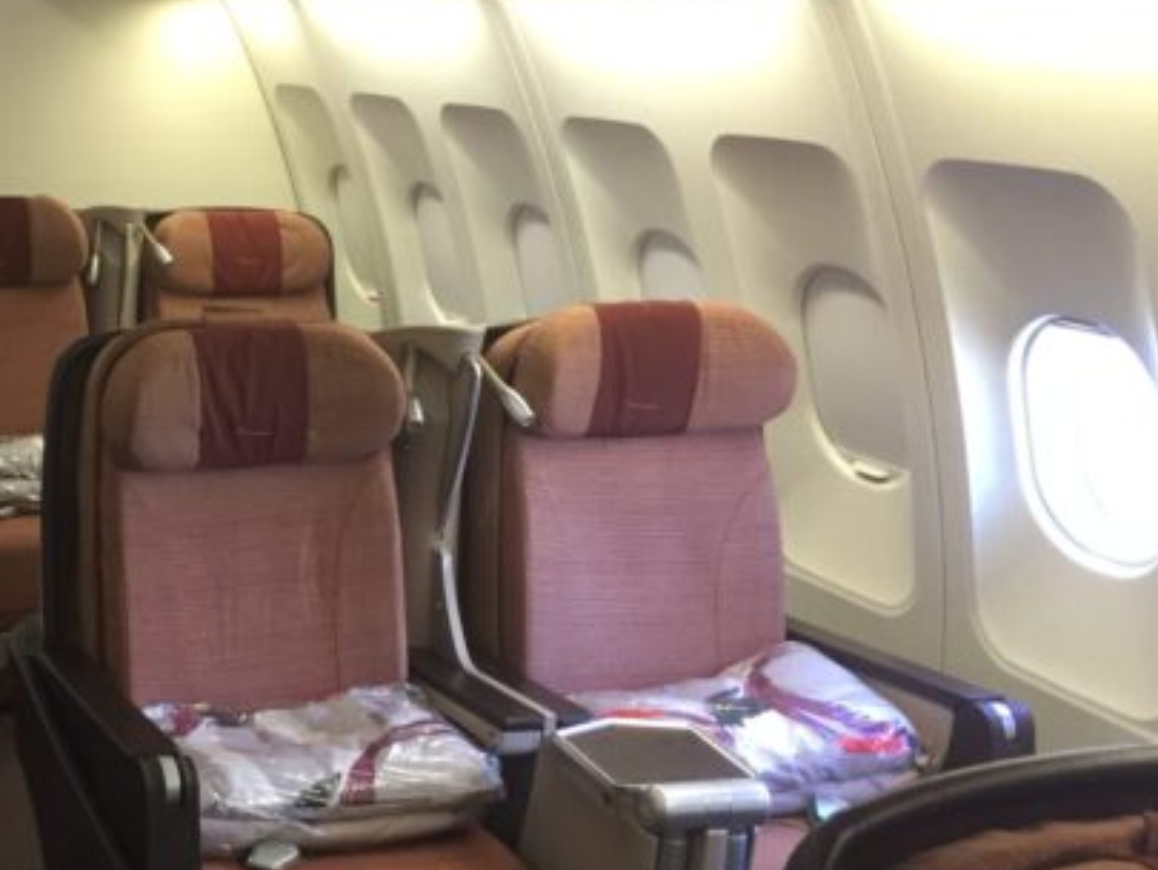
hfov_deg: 32.8
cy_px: 564
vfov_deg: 26.5
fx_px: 1840
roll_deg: -1.8
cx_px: 69
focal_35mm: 55
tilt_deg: -15.1
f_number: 2.2
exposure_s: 1/30
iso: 125
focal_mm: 4.15
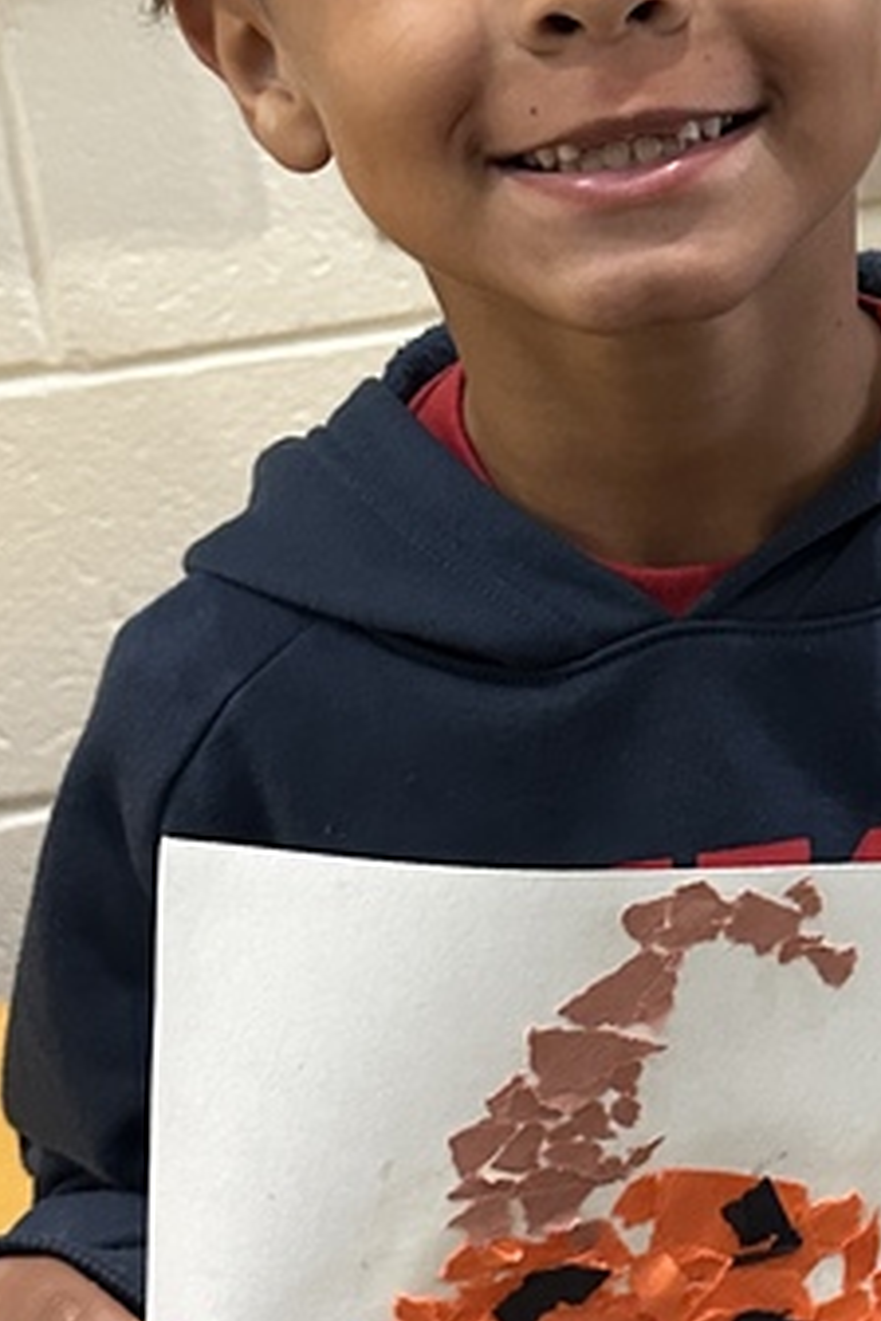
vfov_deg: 26.4
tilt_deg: -17.8
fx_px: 2790
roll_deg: +4.2
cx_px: 975
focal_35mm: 76
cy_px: 405
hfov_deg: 17.3
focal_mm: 6.86
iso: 640
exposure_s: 1/60
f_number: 1.78
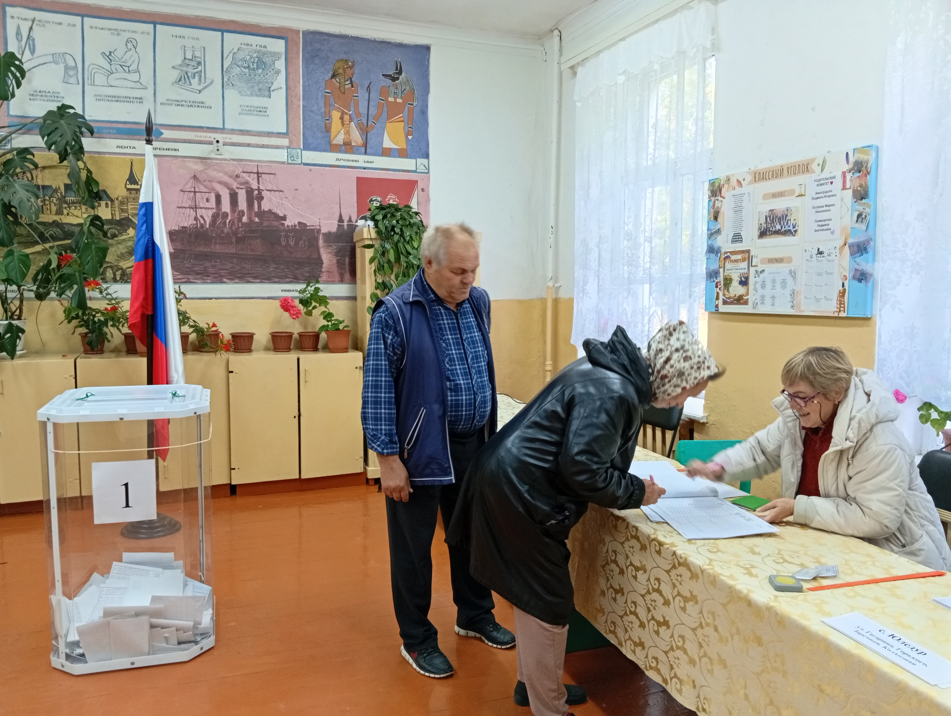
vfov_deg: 53.2
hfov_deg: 67.2
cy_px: 358
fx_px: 715
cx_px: 476
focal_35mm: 26
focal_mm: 3.96
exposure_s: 1/33.3
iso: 425
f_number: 1.8
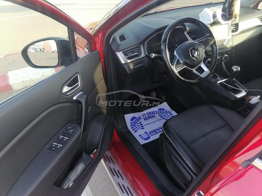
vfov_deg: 51.4
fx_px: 204
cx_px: 131
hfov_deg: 65.3
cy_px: 98
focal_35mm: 27
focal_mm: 5.3
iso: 80
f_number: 1.8
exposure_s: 1/100
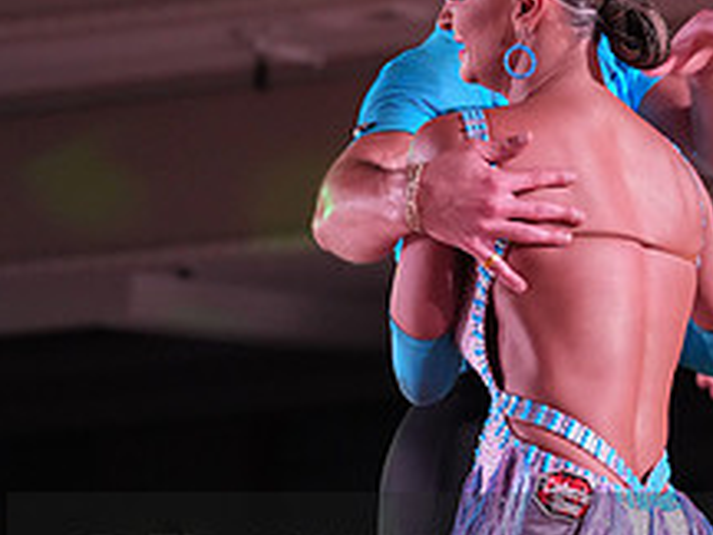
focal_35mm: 335
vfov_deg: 4.4
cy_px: 604
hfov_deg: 5.9
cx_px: 464
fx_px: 6900
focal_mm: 130
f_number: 5.6
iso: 5000
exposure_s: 1/250
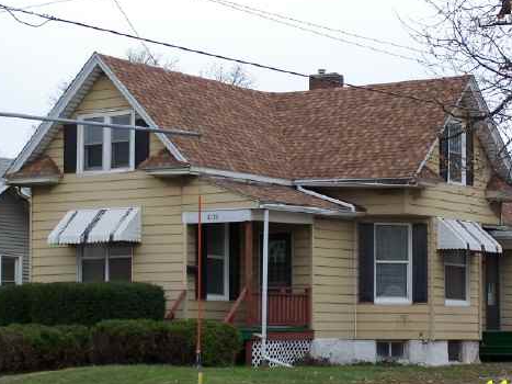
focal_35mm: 113
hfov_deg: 17.4
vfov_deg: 13.1
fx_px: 1671
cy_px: 197
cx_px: 306
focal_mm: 13.7
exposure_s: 1/250
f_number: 3.2
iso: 80
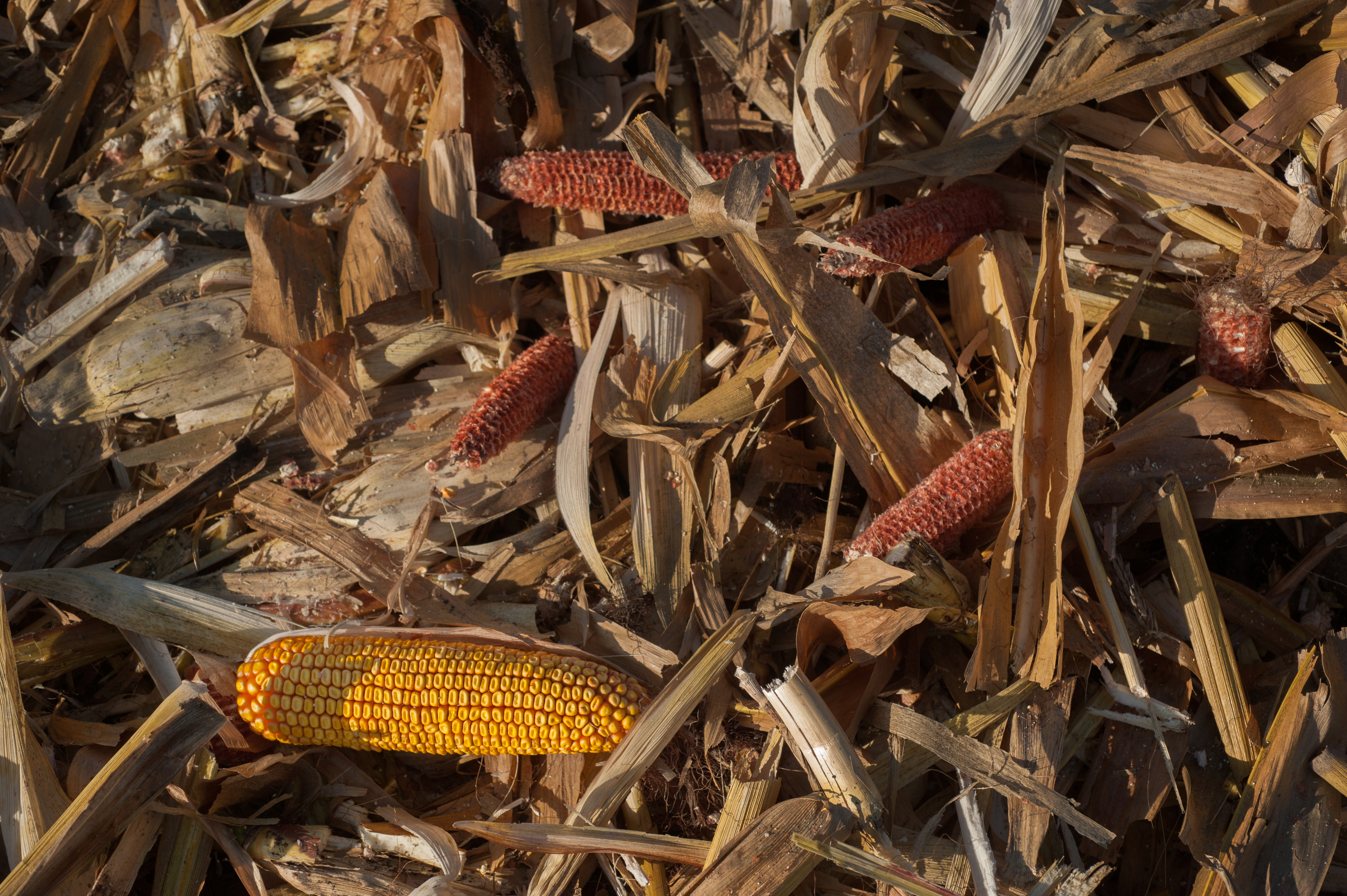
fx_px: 2244
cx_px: 674
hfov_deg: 33.4
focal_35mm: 60
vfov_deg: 22.6
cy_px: 448
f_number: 7.1
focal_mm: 60
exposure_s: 1/1250
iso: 320
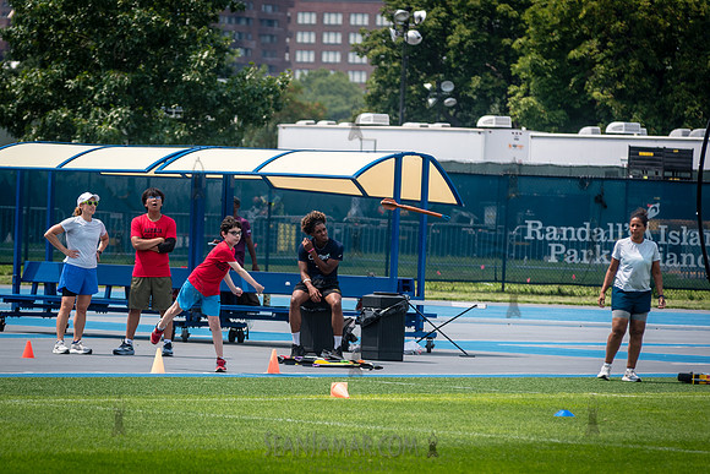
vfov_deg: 5.0
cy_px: 267
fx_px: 5401
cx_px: 242
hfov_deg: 7.5
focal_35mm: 274
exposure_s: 1/1250
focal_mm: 200
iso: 160
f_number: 5
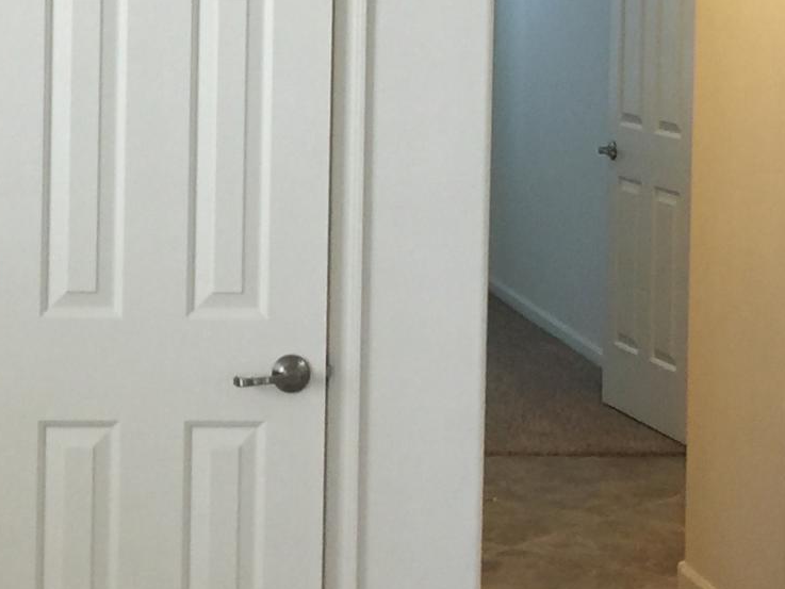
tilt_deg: -1.7
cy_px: -15
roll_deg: -1.5
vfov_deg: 12.4
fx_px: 2676
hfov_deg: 16.7
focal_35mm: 118
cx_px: 289
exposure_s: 1/15
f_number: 2.2
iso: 32
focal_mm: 4.15
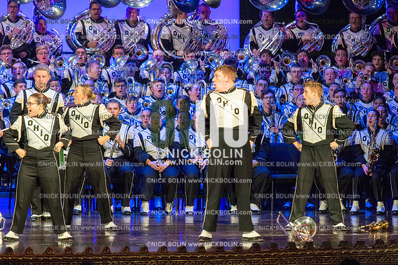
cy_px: 132
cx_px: 199
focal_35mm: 240
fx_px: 2652
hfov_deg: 8.6
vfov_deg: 5.7
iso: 8000
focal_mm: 240
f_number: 5.6
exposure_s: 1/320
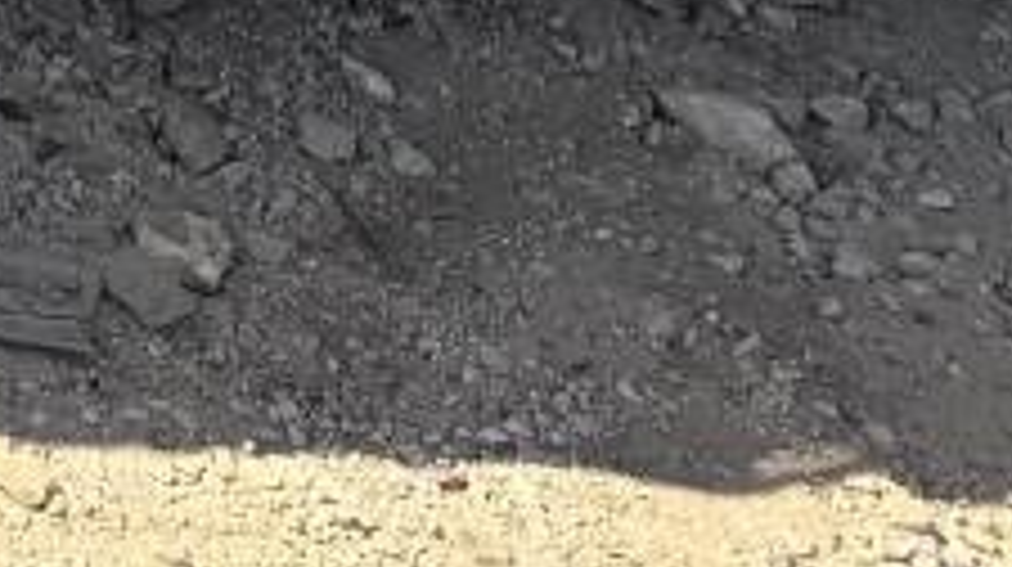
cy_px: -1584
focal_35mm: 149
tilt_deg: -18.9
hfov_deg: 10.9
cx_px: -1795
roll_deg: -3.3
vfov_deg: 6.7
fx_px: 3994
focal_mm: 6.76
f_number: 1.78
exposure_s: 1/4405
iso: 80
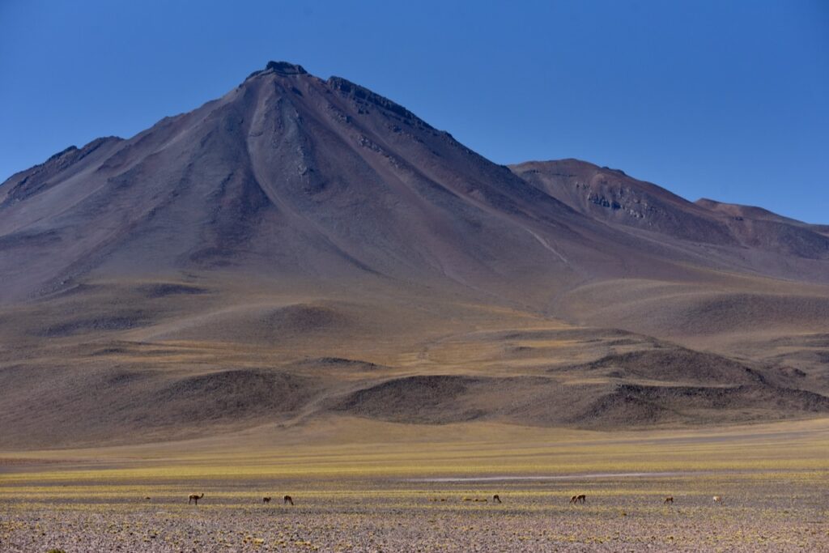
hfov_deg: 25.4
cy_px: 276
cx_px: 414
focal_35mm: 80
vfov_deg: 17.1
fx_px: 1842
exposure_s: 1/4000
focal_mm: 80
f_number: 8
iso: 500
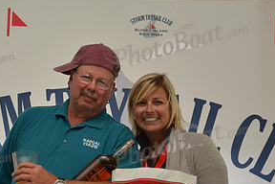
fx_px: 1077
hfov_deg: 14.5
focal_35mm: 141
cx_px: 65
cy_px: 107
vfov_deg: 9.7
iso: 1600
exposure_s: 1/800
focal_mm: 70
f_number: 2.8
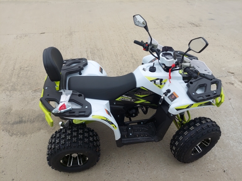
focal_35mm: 24
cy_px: 90
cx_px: 121
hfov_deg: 71.6
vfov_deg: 56.9
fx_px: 168
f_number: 1.8
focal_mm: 5.23
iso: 40
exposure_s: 1/401
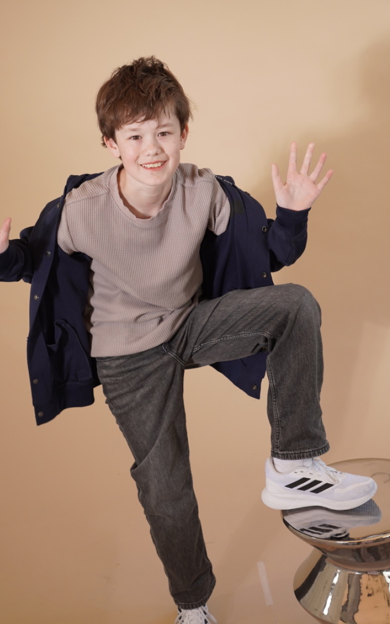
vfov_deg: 39.2
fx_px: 876
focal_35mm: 52
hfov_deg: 25.1
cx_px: 183
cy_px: 313
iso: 250
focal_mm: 33
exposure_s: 1/160
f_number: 4
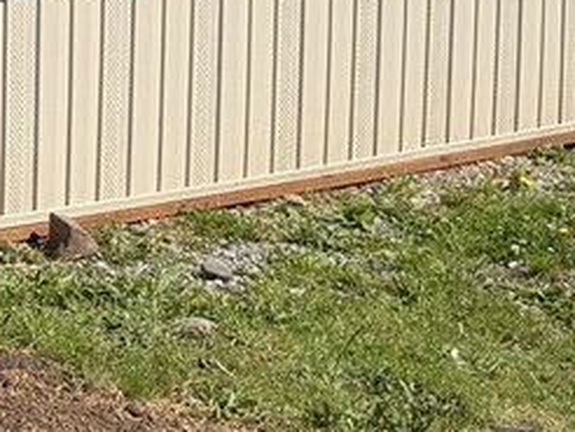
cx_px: -519
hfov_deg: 11.6
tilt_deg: +0.9
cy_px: -425
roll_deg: -1.0
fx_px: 2594
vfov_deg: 9.0
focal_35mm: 156
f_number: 1.78
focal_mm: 6.76
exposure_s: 1/5319
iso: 80
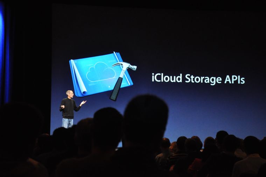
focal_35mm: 99
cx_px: 133
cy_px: 88
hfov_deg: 20.6
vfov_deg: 13.8
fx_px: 731
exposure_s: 1/40
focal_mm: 66
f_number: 5.3
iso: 1600
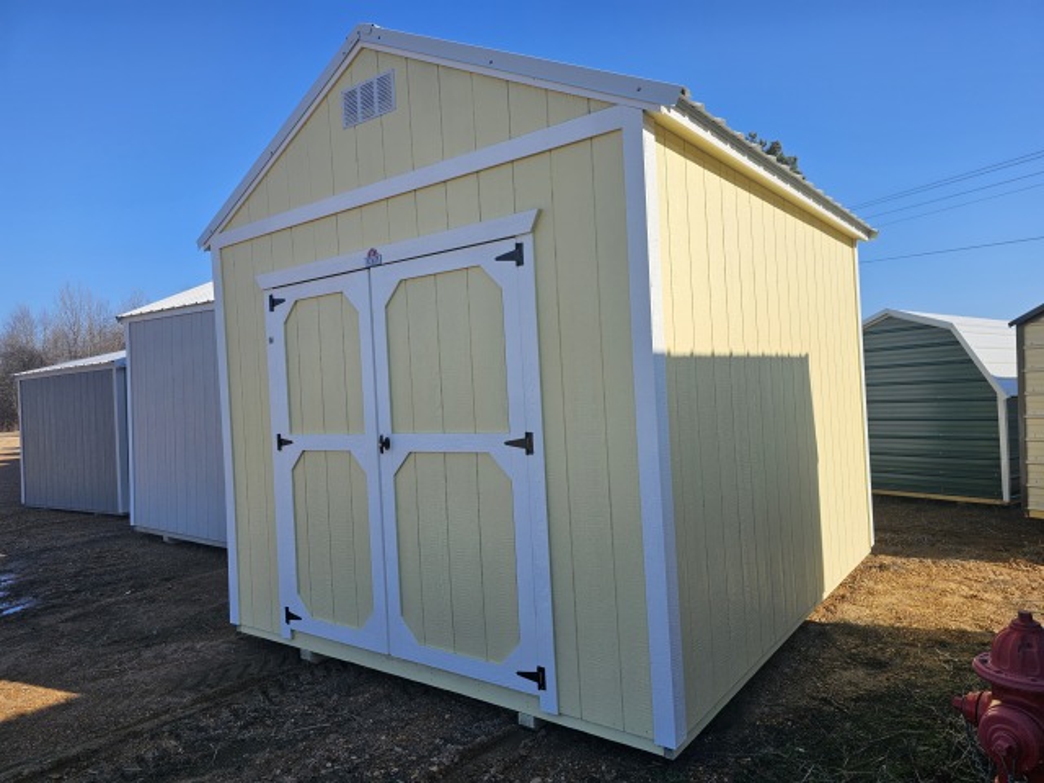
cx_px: 522
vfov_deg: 58.9
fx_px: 694
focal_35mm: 23
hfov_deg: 73.9
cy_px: 392
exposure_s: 1/895
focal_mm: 6.3
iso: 10
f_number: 1.7
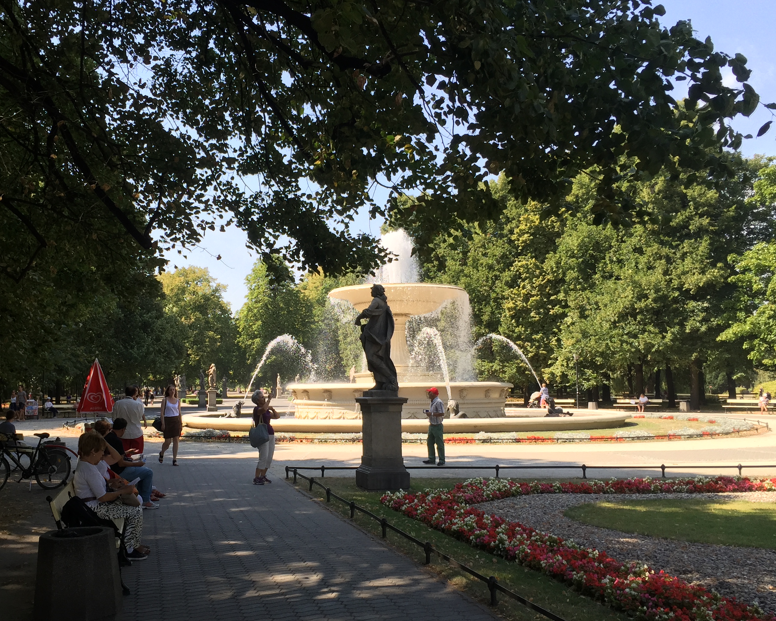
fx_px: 873
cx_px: 297
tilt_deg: +1.8
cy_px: 334
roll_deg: -0.8
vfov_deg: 39.1
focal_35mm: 38
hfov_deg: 47.6
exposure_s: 1/618
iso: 32
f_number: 2.2
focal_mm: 4.15
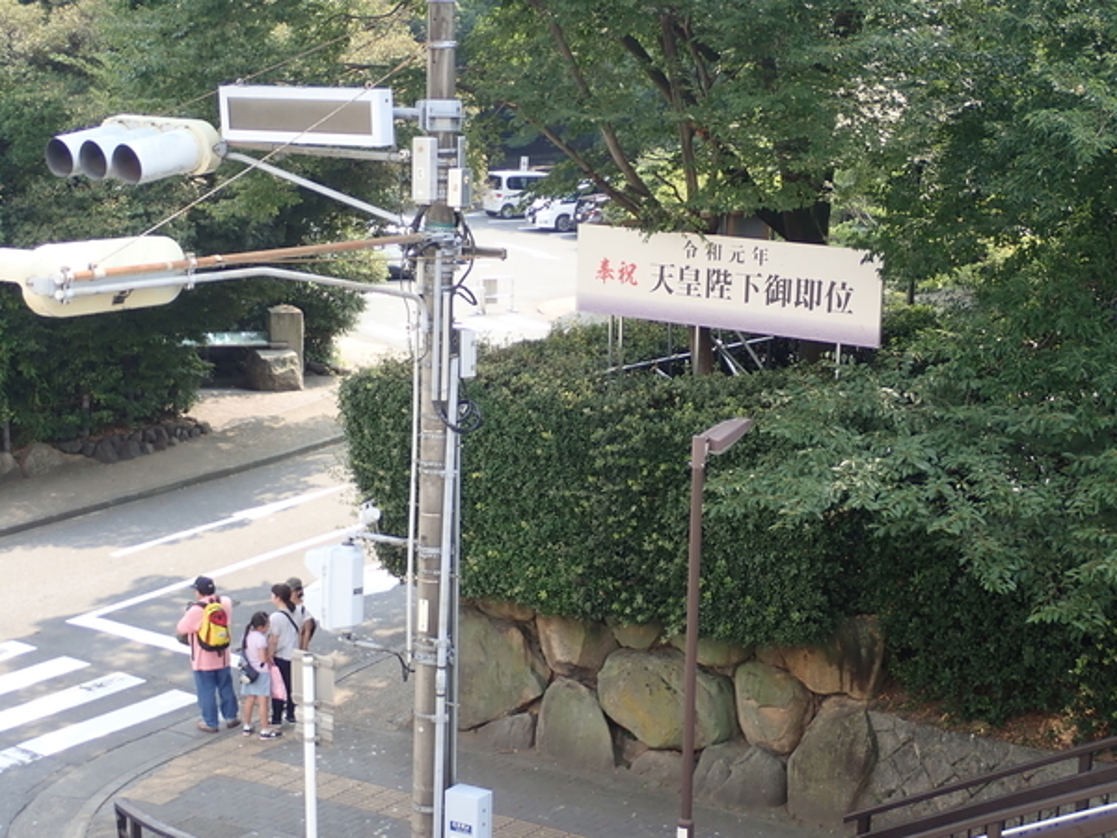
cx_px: 558
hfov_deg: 31.7
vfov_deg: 24.0
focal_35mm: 61
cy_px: 419
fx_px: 1968
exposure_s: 1/160
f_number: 3.6
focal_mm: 11.01
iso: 100
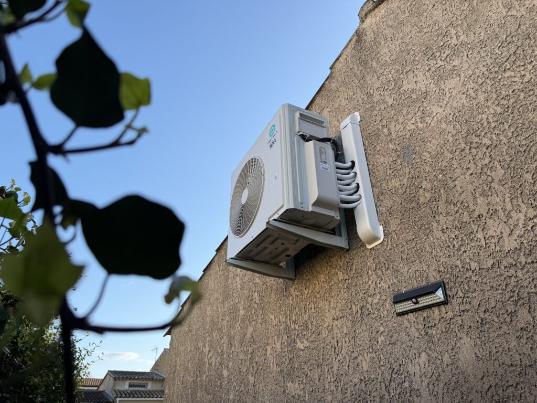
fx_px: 372
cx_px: 268
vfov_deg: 56.8
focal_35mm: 24
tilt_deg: +30.8
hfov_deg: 71.6
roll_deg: +1.3
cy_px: 202
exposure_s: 1/1337
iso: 80
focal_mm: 6.76
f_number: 1.78
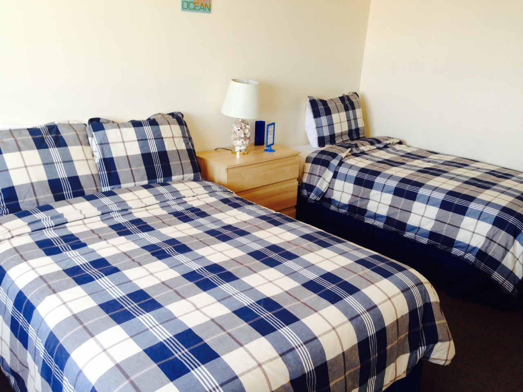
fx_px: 499
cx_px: 262
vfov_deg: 42.9
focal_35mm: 33
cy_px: 196
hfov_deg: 55.4
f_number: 2.4
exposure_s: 1/24
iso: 50
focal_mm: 4.12
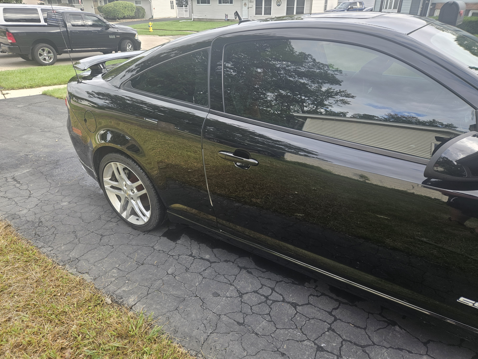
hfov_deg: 73.9
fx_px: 318
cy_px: 180
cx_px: 239
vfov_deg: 58.9
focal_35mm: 23
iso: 40
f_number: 1.8
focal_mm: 5.4
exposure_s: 1/180
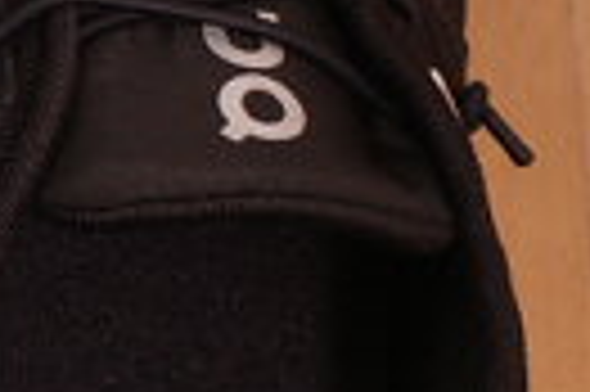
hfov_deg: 8.9
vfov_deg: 6.7
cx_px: -910
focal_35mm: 205
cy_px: 23
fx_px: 3356
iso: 400
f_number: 3.5
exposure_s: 1/13
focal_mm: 18.3
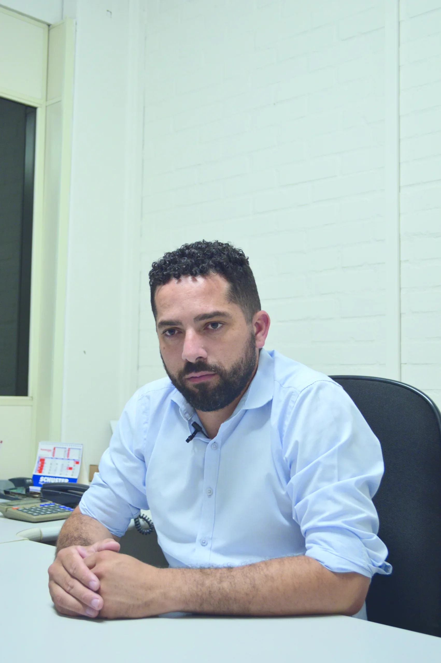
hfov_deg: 30.8
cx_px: 220
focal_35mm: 44
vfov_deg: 45.0
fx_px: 801
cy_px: 332
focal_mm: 29
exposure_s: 1/30
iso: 400
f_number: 4.5
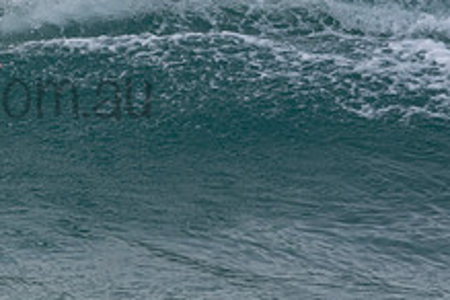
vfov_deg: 1.1
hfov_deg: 1.6
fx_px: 15899
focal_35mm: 1272
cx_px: -66
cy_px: 71
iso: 500
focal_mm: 320
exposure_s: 1/1250
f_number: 5.6
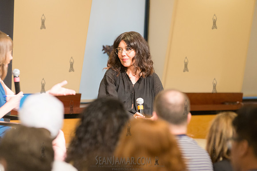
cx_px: 128
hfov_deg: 12.1
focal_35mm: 170
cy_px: 86
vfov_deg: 8.1
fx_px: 1214
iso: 2500
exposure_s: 1/100
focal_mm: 170
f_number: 4
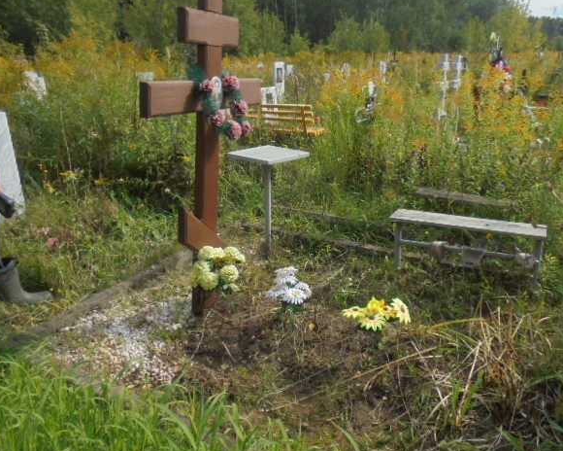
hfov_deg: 62.2
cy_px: 224
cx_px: 300
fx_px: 467
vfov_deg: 51.5
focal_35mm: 28
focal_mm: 4.6
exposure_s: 1/640
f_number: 3.5
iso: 100
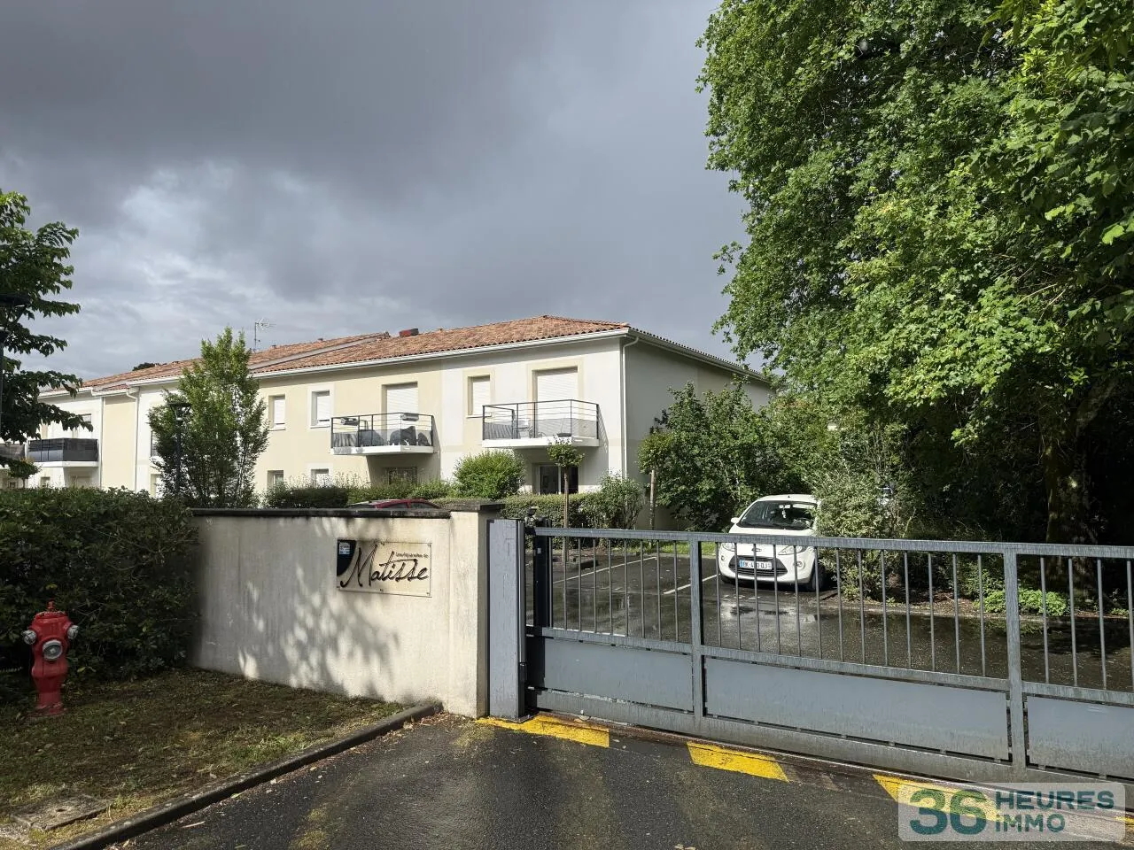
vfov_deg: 56.8
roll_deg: +0.7
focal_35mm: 24
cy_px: 425
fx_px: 786
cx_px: 567
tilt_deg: +4.2
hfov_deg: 71.6
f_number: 1.78
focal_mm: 6.76
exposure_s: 1/4167
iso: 80
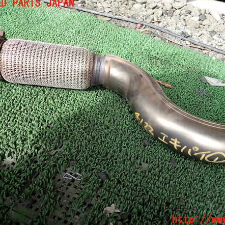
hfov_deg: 45.8
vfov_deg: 46.0
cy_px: 111
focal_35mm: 36
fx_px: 265
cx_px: 134
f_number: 2.3
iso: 100
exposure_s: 1/200
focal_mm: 5.4
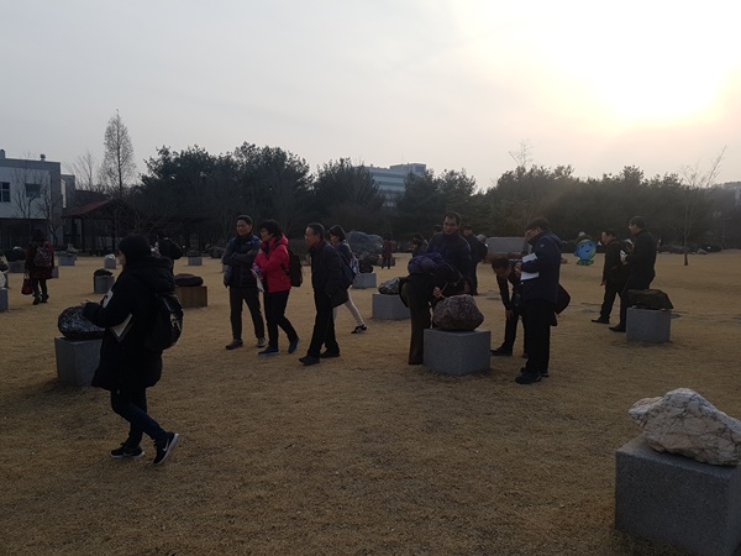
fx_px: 557
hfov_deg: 67.3
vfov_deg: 53.1
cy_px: 278
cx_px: 370
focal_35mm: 26
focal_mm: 4.2
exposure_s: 1/1488
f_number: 1.7
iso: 50
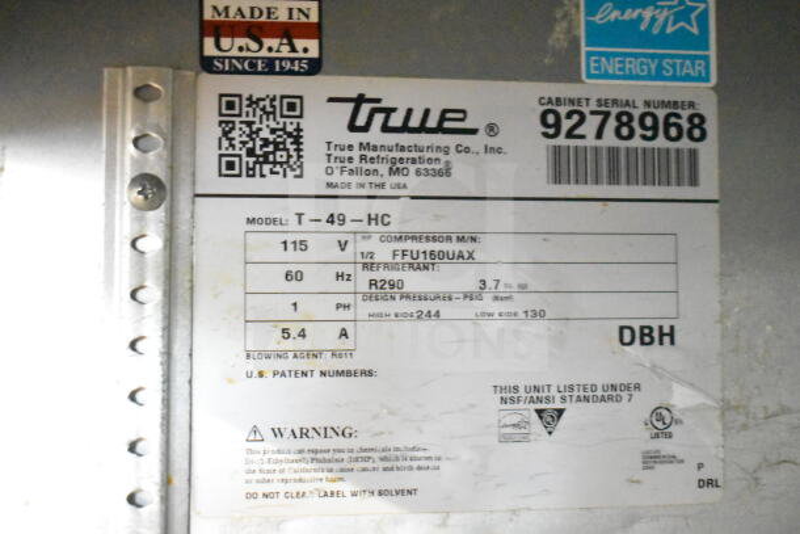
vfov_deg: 25.8
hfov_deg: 37.8
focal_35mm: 52
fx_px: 1167
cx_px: 400
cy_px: 267
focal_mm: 35
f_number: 4.5
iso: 25600
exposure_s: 1/60
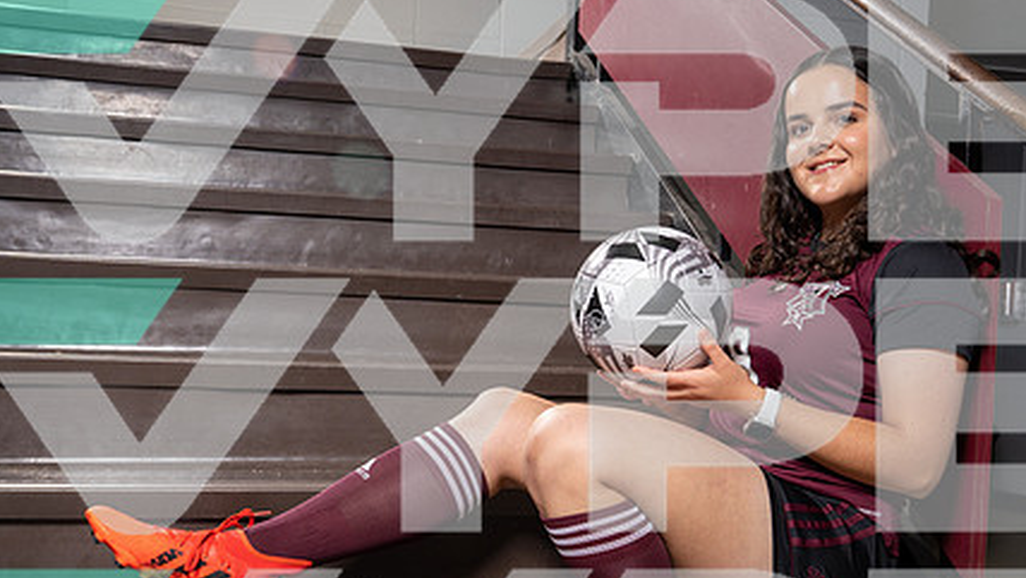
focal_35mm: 44
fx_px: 1197
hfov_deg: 46.4
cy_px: 407
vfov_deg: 26.9
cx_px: 542
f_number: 7.1
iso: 400
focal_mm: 31
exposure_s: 1/250
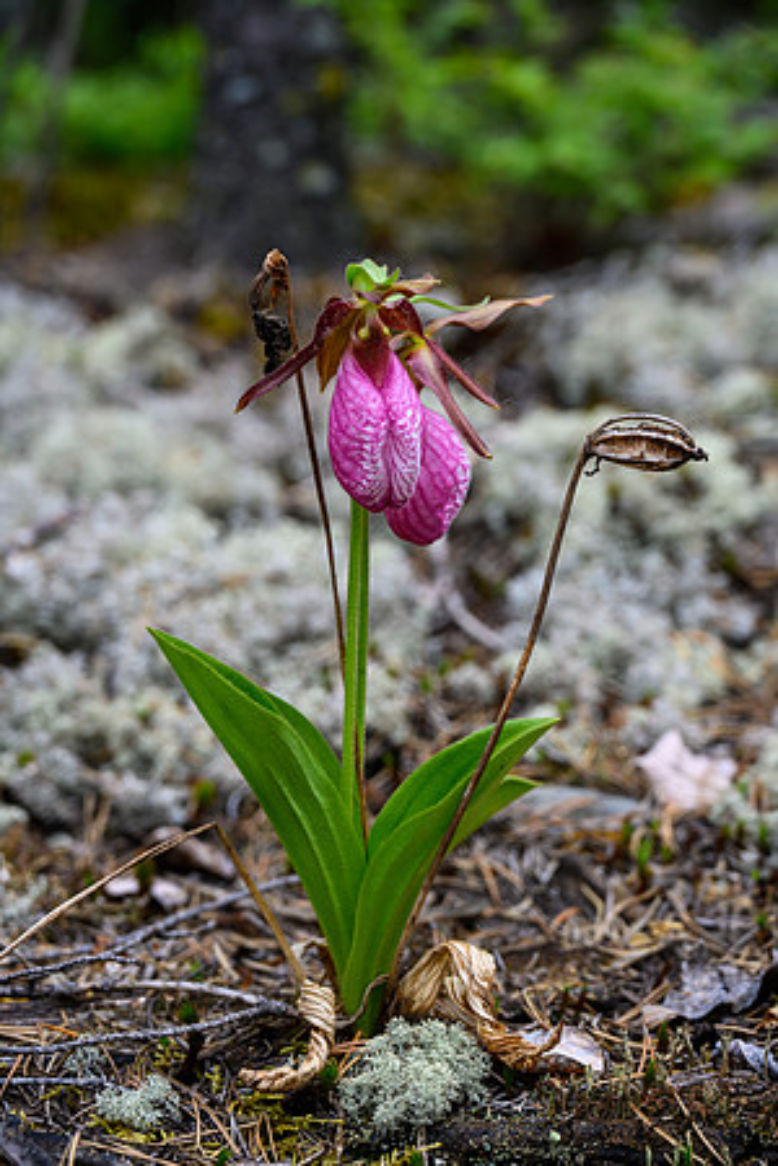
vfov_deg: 22.6
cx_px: 389
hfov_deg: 15.2
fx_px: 2917
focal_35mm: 90
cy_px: 583
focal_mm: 90
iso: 450
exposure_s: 1/200
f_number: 6.3
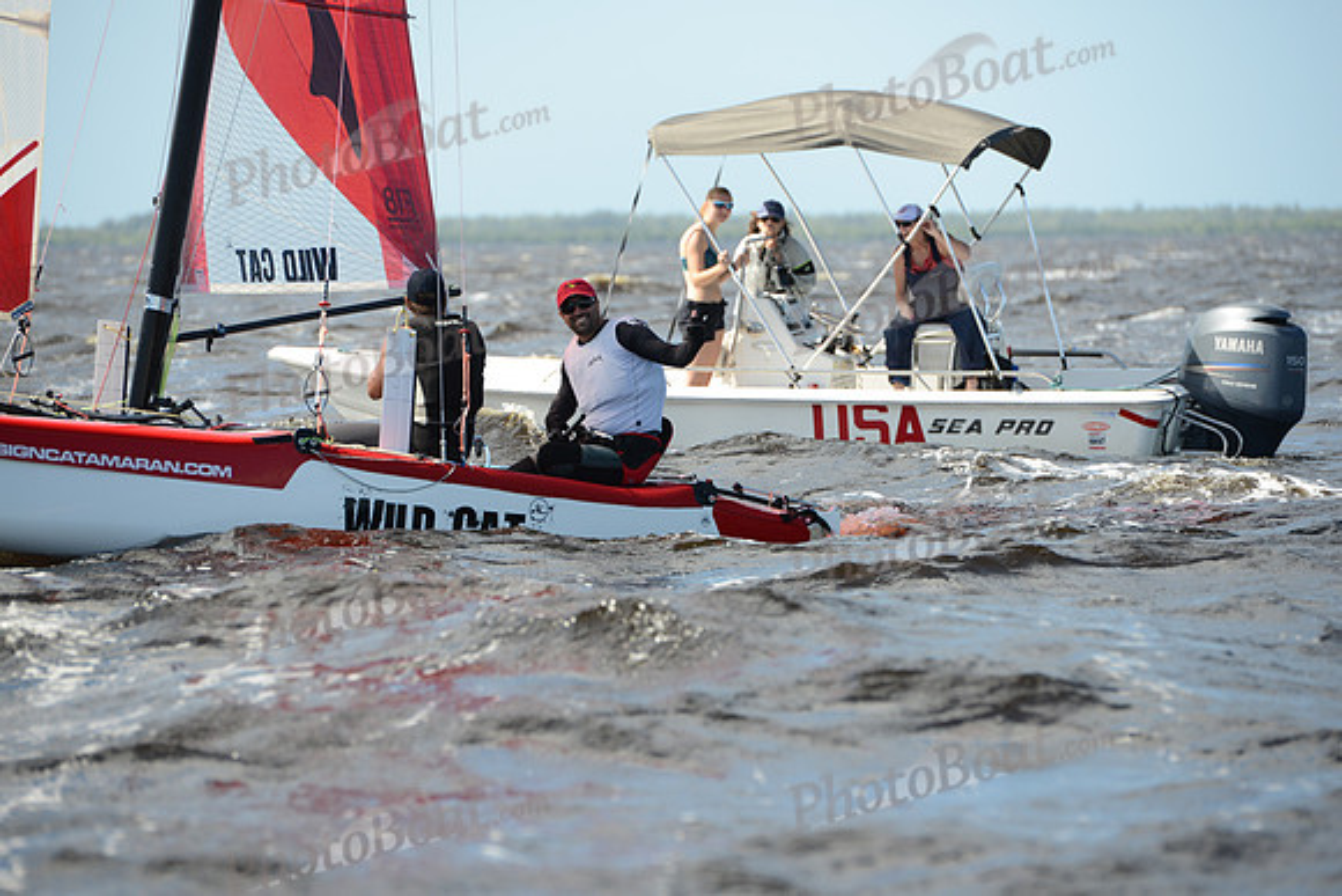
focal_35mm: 200
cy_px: 448
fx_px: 7457
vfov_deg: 6.9
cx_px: 671
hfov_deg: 10.3
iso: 250
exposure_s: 1/1000
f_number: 5.6
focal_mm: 200
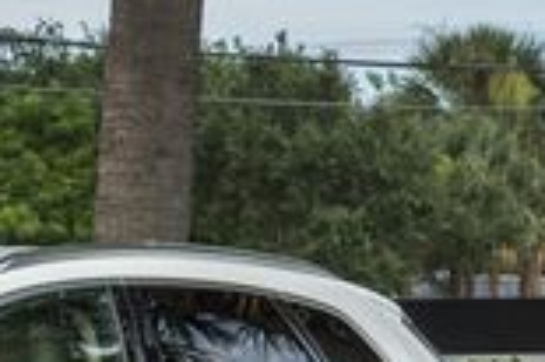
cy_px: 522
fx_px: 3735
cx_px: -244
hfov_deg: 8.2
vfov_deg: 5.5
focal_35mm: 247
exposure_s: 1/100
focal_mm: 46
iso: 200
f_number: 8
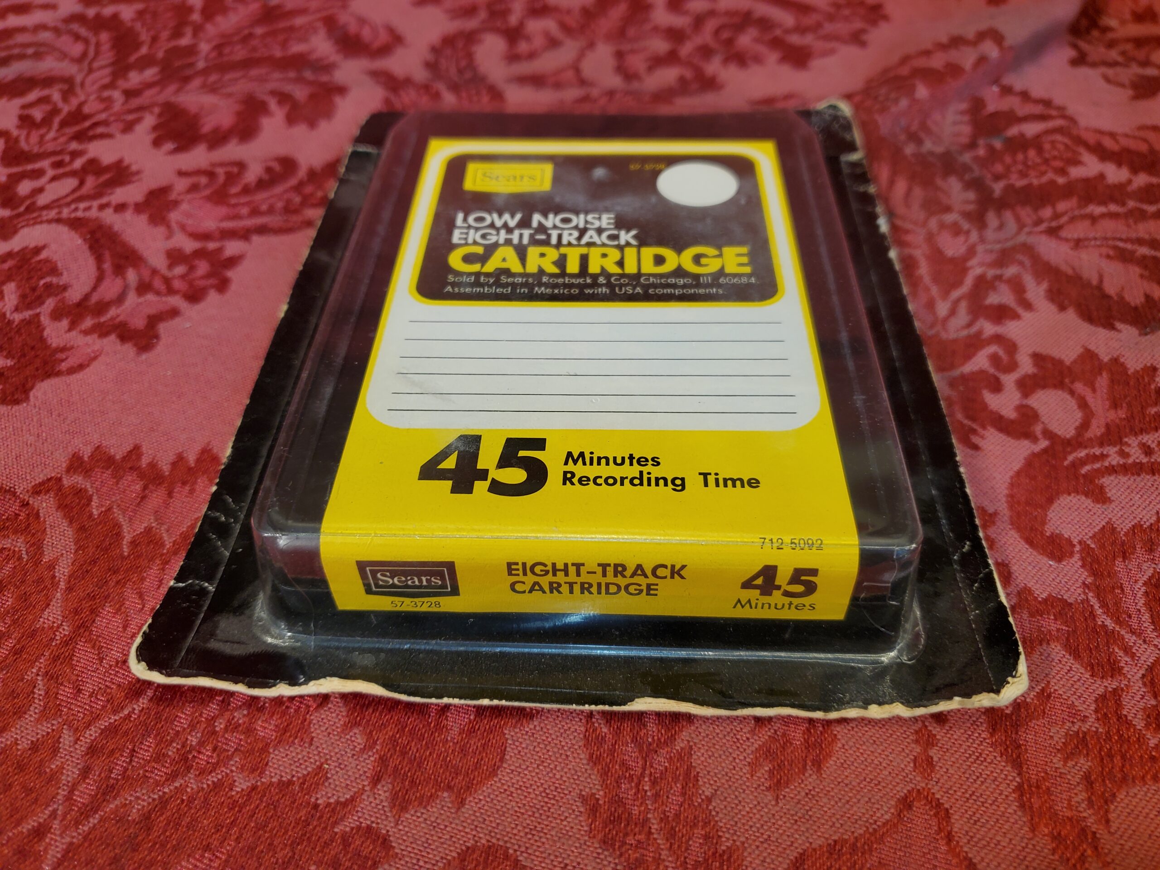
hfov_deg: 67.3
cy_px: 435
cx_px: 580
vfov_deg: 53.1
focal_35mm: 26
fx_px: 871
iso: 50
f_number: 1.5
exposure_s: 1/120
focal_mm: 4.3
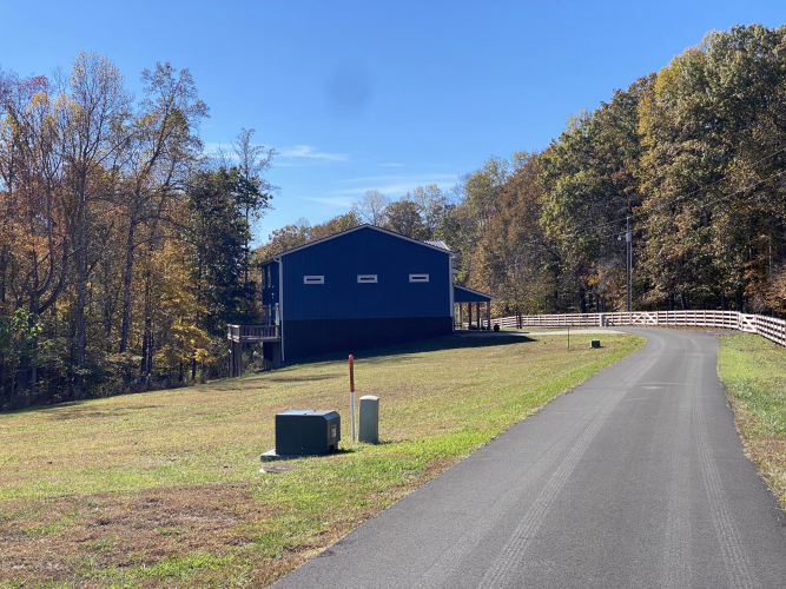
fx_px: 1181
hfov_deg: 36.8
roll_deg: +0.4
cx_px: 393
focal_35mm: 52
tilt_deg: +0.6
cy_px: 294
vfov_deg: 28.0
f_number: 2
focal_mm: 6
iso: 20
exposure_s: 1/1229
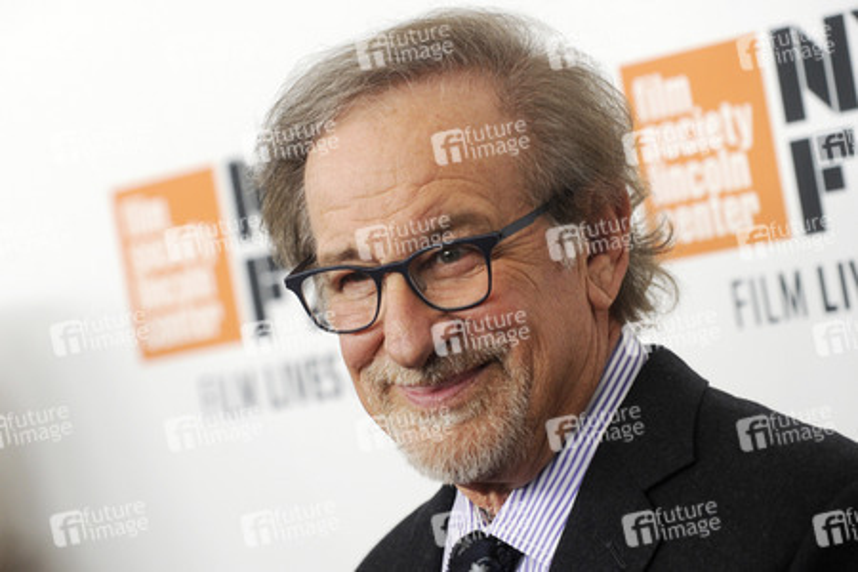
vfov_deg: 8.9
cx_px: 429
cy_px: 286
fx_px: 3694
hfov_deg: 13.2
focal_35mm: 155
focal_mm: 155
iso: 1600
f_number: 4.5
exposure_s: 1/250
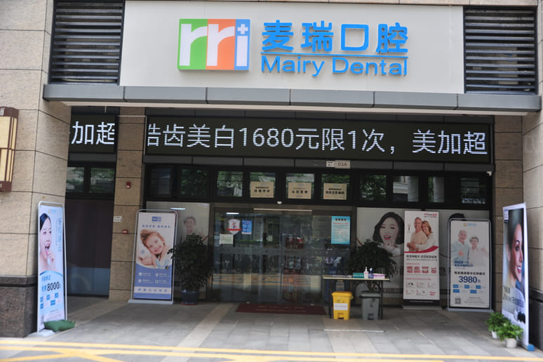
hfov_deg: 58.7
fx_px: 483
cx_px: 275
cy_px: 180
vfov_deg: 41.1
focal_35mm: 32
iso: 200
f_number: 5.6
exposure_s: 1/160
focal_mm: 31
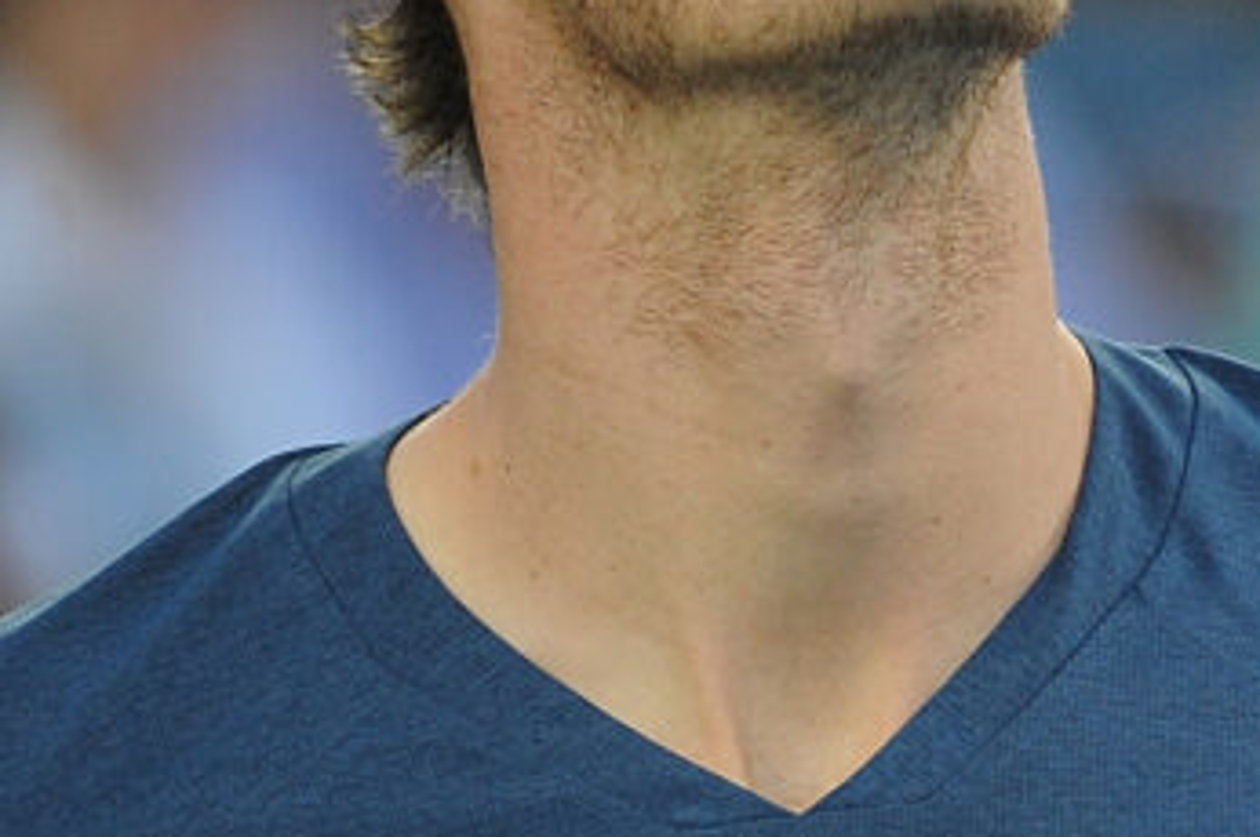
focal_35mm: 1183
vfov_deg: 1.2
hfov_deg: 1.7
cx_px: 1398
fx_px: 41365
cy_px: 267
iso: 1600
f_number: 4
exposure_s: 1/1250
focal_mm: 400
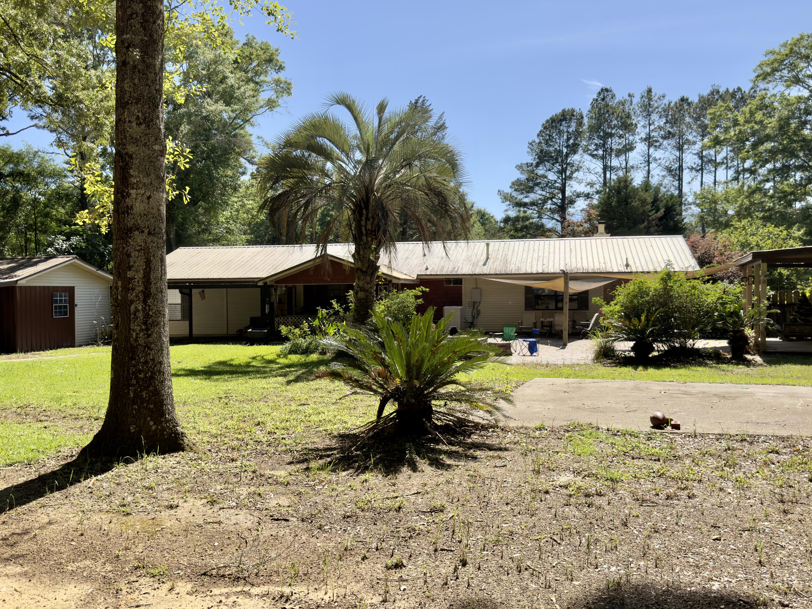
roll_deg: +0.9
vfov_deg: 42.9
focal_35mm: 33
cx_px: 406
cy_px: 304
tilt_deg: -1.4
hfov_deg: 55.4
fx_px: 774
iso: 80
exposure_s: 1/3717
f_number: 1.78
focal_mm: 6.76
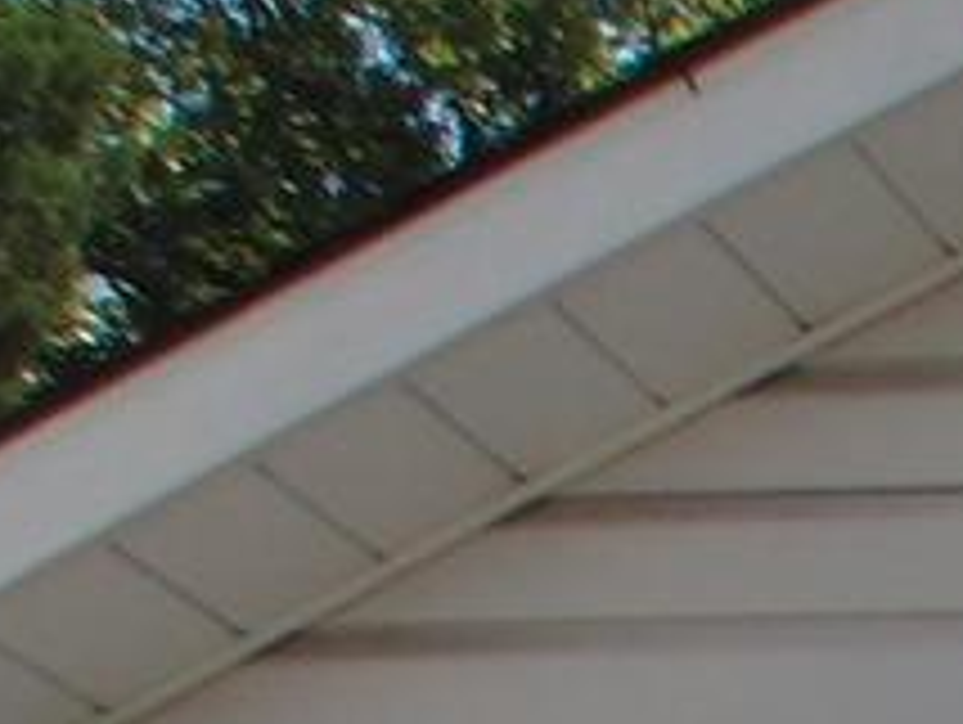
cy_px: 2230
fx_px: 6740
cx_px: 2902
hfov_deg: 7.2
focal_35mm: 242
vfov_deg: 5.7
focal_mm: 7.3
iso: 100
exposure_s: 1/640
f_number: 4.2
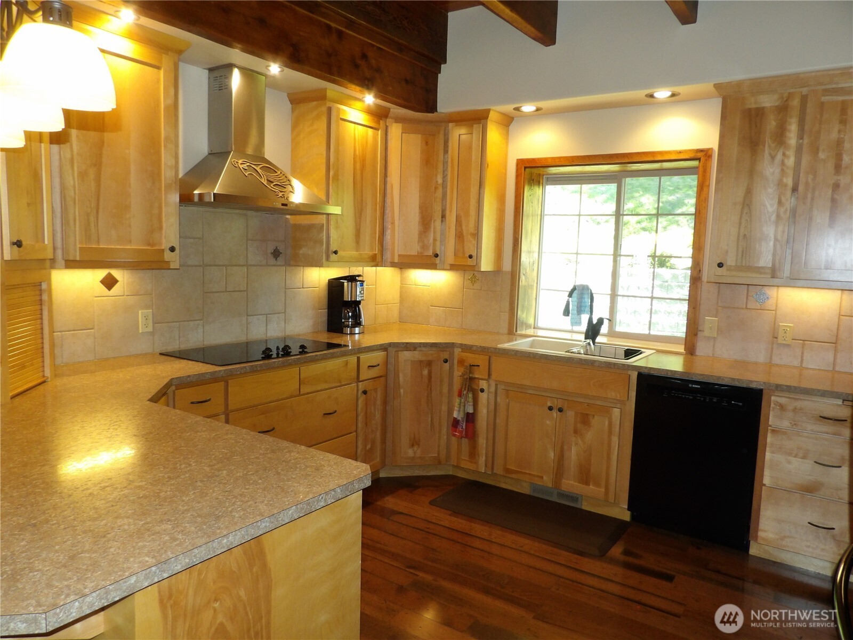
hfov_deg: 71.6
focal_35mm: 24
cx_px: 426
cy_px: 320
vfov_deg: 56.8
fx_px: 591
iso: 200
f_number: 3.2
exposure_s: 1/33
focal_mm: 4.3
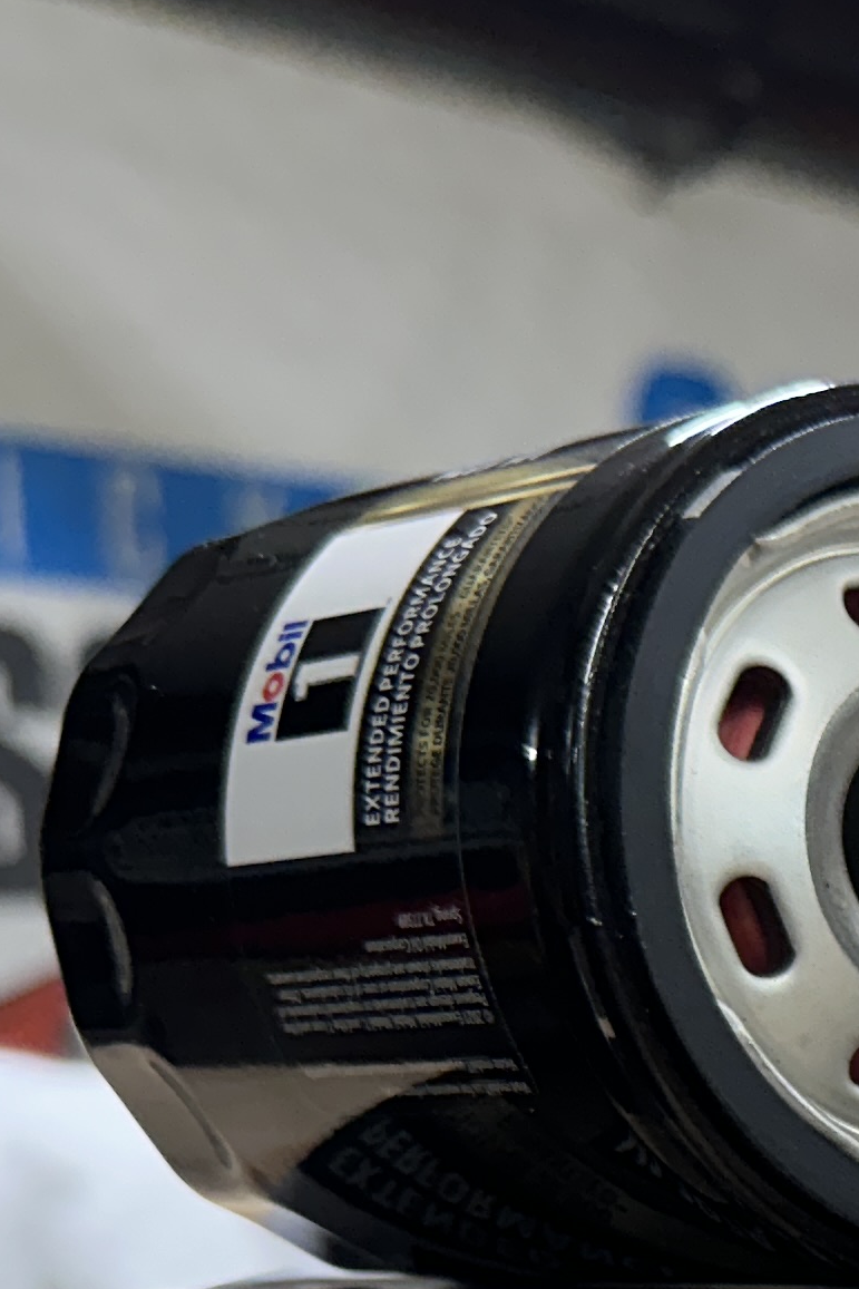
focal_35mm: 87
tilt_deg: -7.3
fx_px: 3115
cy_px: 1425
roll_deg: +2.0
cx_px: 1771
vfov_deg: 22.1
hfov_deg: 13.3
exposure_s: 1/120
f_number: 1.78
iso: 200
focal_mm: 6.86
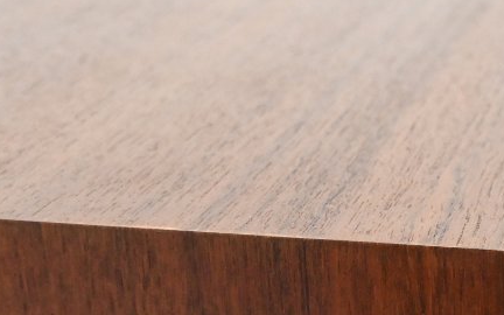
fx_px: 1168
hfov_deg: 22.7
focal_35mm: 85
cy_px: 306
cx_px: 574
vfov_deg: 15.1
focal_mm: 20
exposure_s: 1/125
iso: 2500
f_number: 3.5
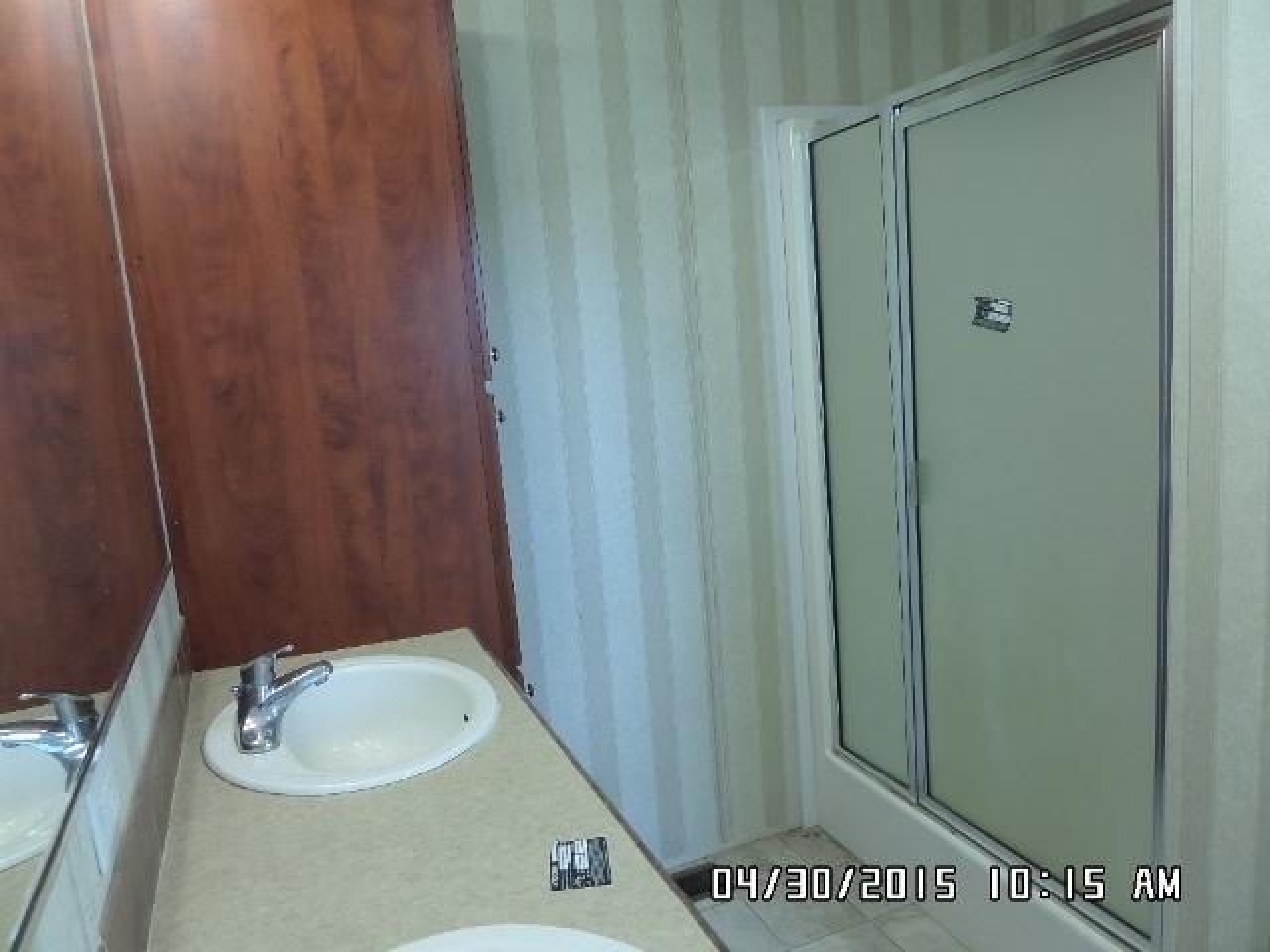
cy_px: 476
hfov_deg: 71.6
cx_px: 635
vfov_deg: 56.8
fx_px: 881
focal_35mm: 24
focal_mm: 4
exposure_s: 1/30
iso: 100
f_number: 3.2
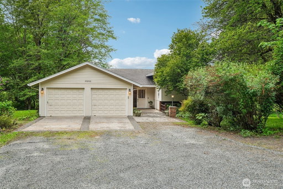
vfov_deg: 38.9
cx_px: 142
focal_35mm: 34
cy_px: 94
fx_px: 267
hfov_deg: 55.8
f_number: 8
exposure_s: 1/250
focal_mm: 34
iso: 400
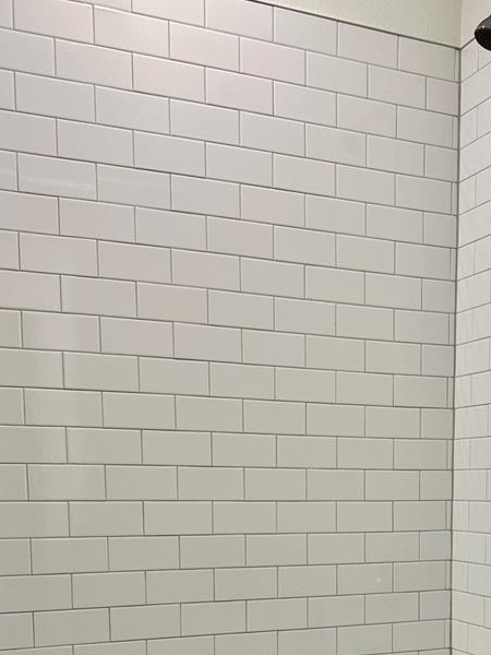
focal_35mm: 48
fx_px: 908
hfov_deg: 29.7
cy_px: 575
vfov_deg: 37.4
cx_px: 376
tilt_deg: -5.6
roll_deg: -0.5
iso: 100
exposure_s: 1/120
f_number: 1.78
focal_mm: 6.86
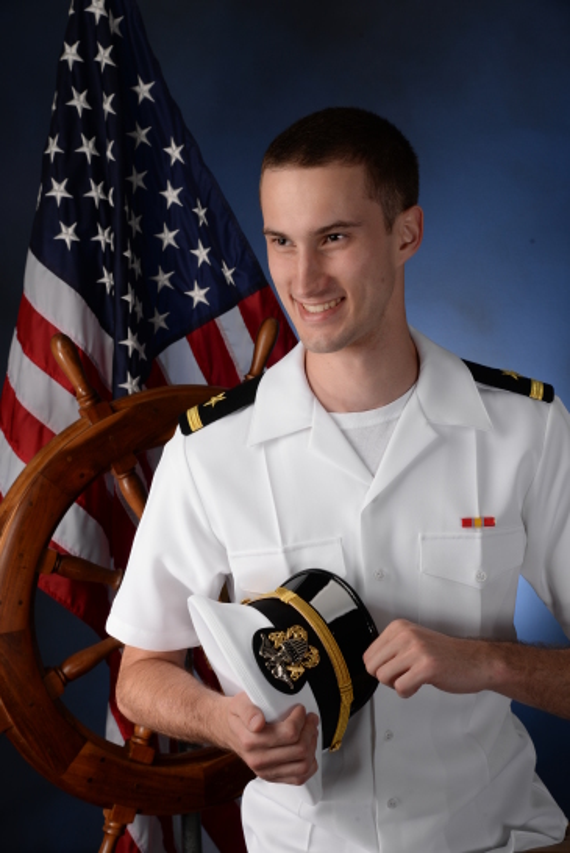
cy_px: 426
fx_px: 1659
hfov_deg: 19.5
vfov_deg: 28.8
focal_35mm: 70
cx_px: 285
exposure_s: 1/200
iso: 200
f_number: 11
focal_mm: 70
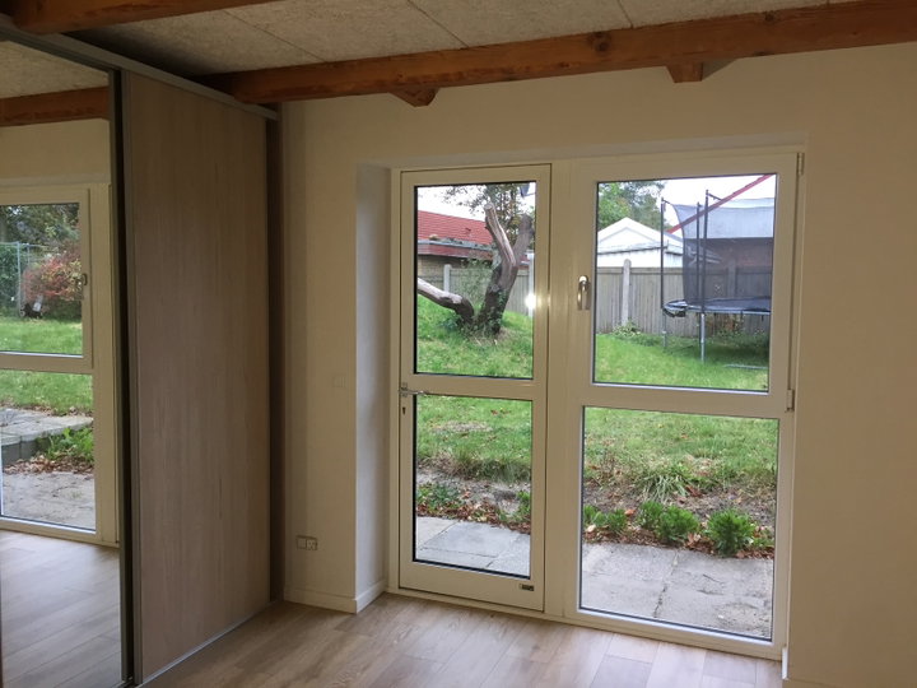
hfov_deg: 61.7
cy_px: 344
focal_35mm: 29
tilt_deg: -2.4
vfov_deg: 48.2
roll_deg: -0.8
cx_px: 458
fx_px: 768
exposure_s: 1/33
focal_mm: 4.15
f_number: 2.2
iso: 64
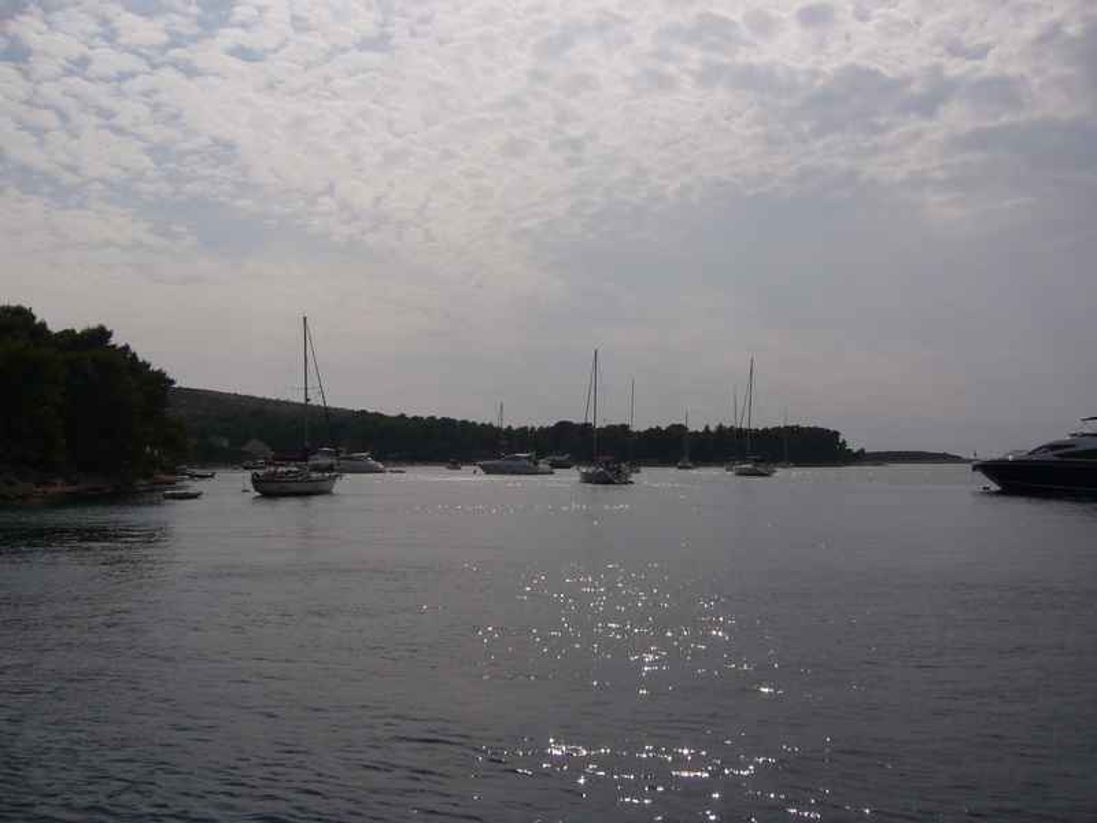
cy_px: 412
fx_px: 1109
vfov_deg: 40.7
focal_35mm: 35
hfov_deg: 52.6
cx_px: 548
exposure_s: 1/1600
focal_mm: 5.8
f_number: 5.6
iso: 80
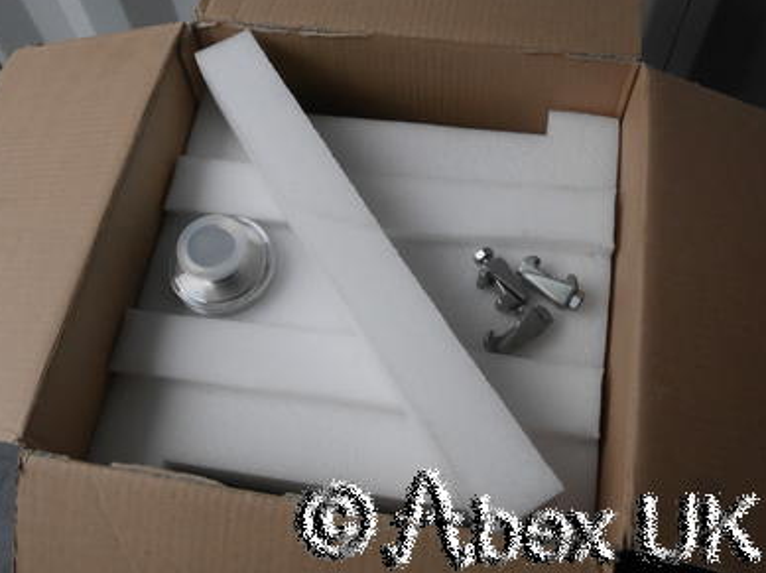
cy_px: 286
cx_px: 380
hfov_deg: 52.7
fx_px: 774
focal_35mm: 35
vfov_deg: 40.6
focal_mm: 17
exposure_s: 1/500
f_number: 9
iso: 3200
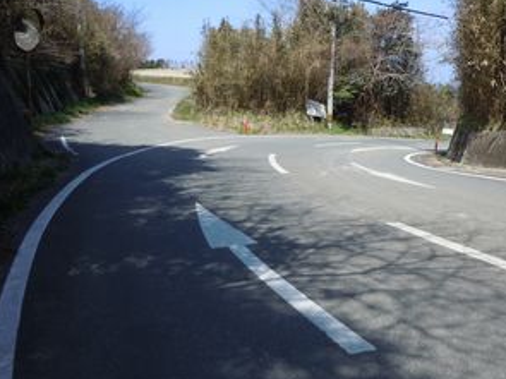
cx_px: 312
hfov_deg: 48.6
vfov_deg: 37.7
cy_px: 177
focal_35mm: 38
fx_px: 555
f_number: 3.7
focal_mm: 5
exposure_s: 1/640
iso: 100
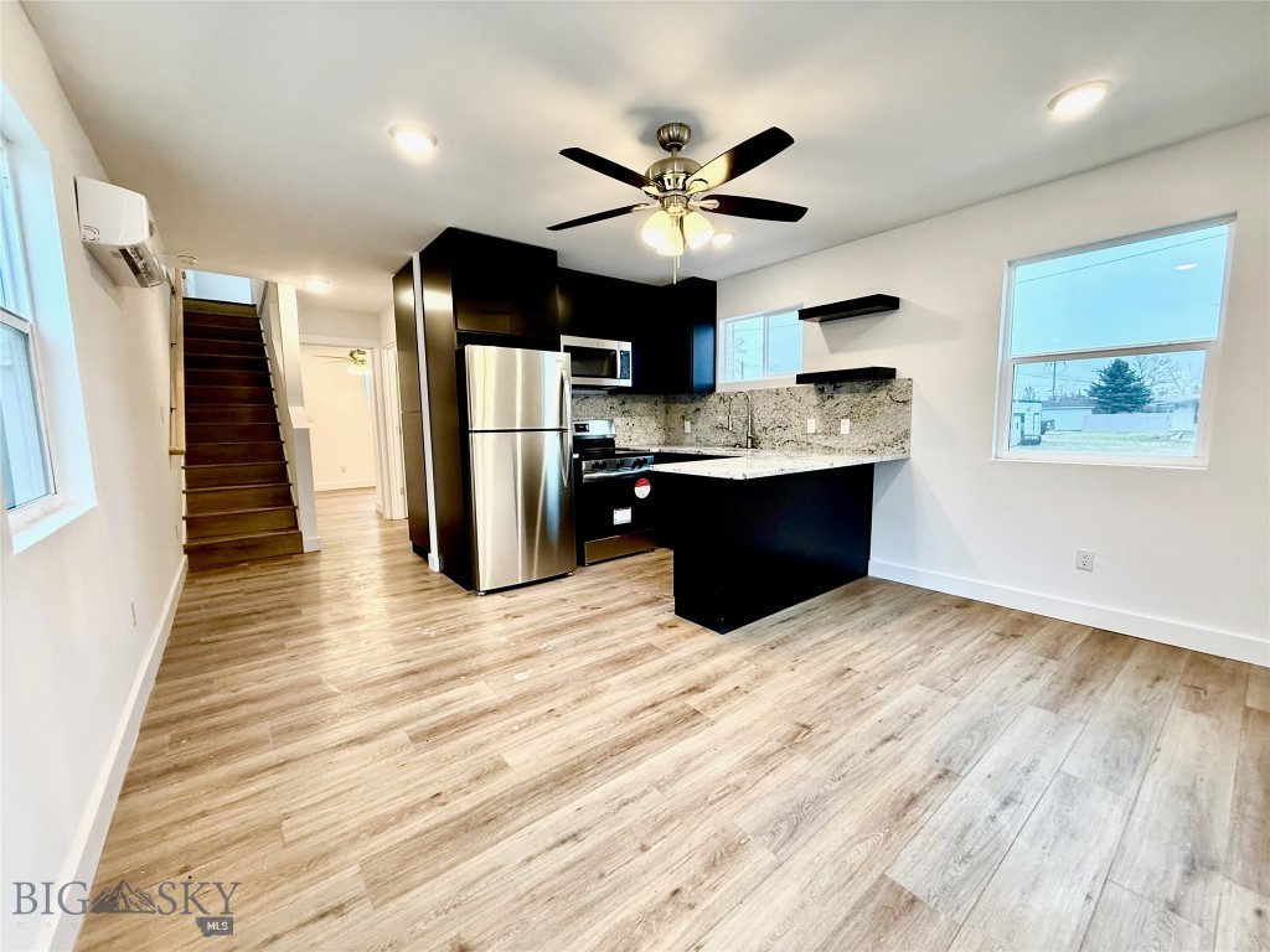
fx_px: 514
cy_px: 476
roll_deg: +0.7
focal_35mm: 14
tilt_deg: -5.4
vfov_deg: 85.7
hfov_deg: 102.1
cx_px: 635
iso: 400
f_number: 2.2
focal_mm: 2.22
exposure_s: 1/120
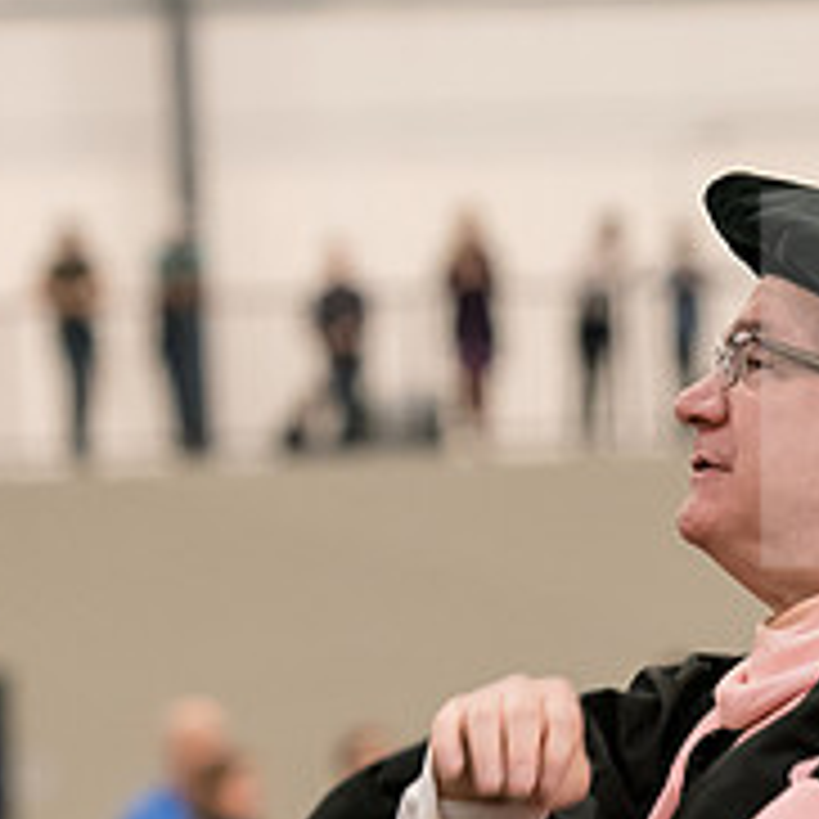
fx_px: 8860
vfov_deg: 5.3
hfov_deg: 5.3
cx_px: 626
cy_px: 736
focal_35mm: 331
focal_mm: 122
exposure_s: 1/200
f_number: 4
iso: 2500
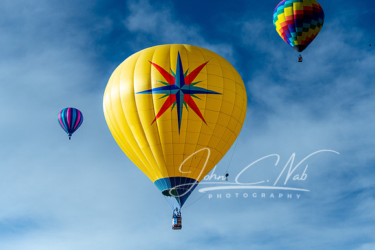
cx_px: 188
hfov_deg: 19.2
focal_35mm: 106
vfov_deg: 12.9
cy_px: 125
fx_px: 1107
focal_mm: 100
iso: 400
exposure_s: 1/4000
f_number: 5.3
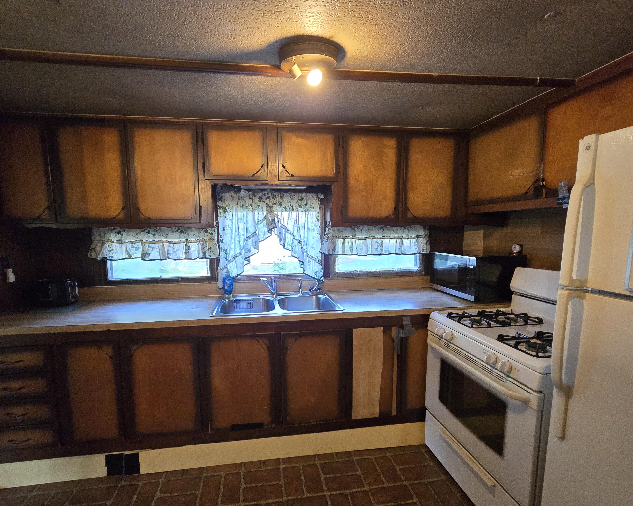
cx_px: 299
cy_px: 262
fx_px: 281
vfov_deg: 84.0
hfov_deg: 96.7
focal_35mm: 15
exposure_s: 1/60
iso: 640
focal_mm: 2.2
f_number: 2.2
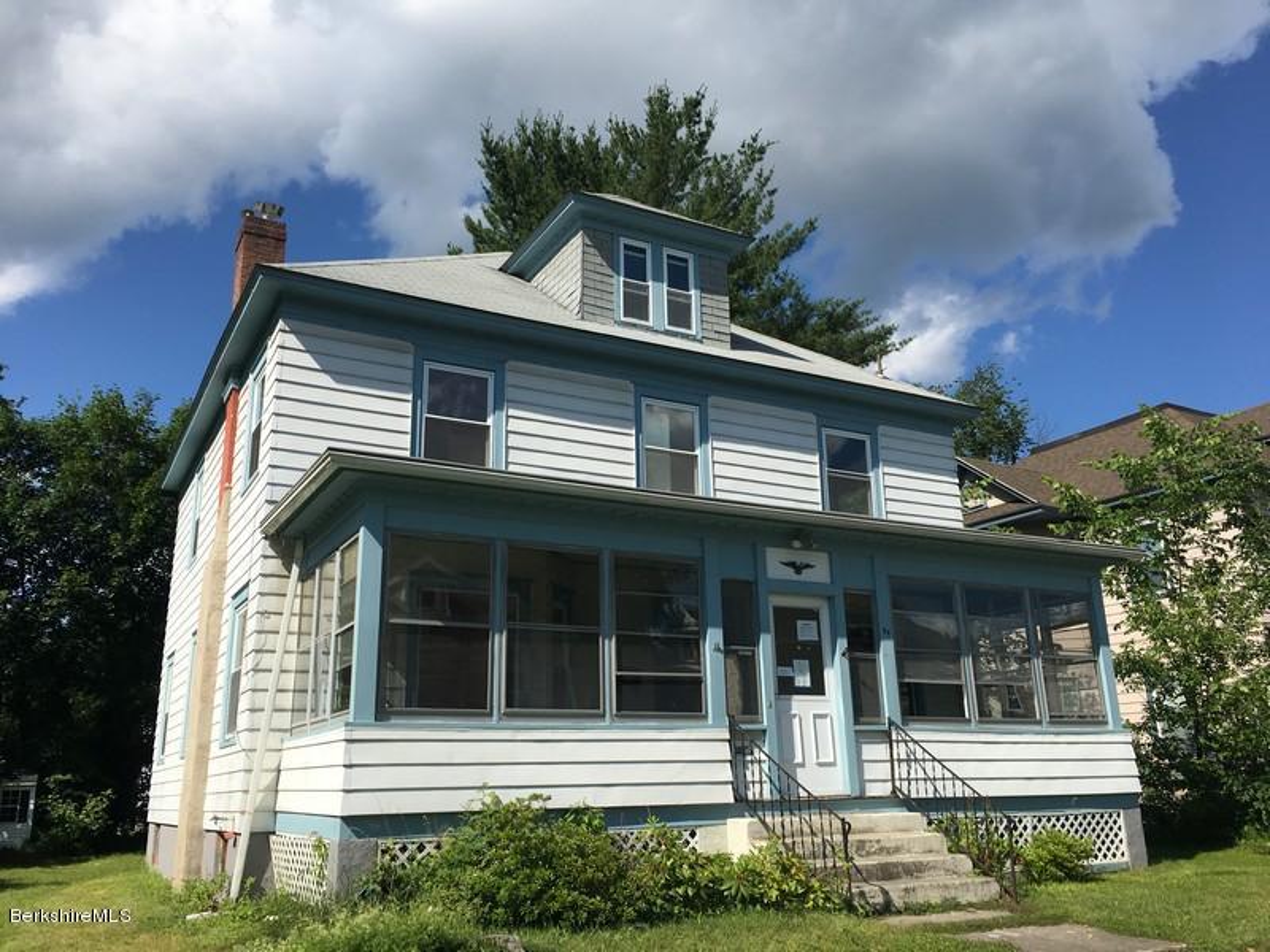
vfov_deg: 48.2
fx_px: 1064
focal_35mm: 29
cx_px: 635
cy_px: 476
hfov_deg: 61.7
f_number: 2.2
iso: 25
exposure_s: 1/2024
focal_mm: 4.15
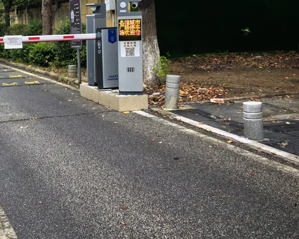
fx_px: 451
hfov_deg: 34.4
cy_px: 47
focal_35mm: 51
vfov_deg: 29.0
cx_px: 23
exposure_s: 1/225
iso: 50
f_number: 1.4
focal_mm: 5.75
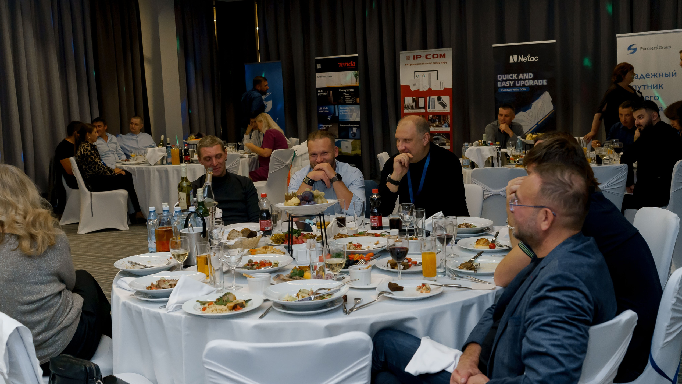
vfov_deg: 31.9
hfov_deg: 54.0
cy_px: 164
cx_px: 343
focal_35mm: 37
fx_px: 669
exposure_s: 1/125
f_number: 5
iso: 3200
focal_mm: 35
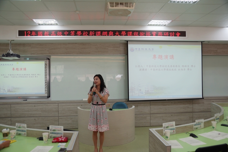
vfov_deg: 40.0
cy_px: 76
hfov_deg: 57.2
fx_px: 209
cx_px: 114
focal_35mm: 33
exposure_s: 1/60
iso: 100
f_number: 4
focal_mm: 22
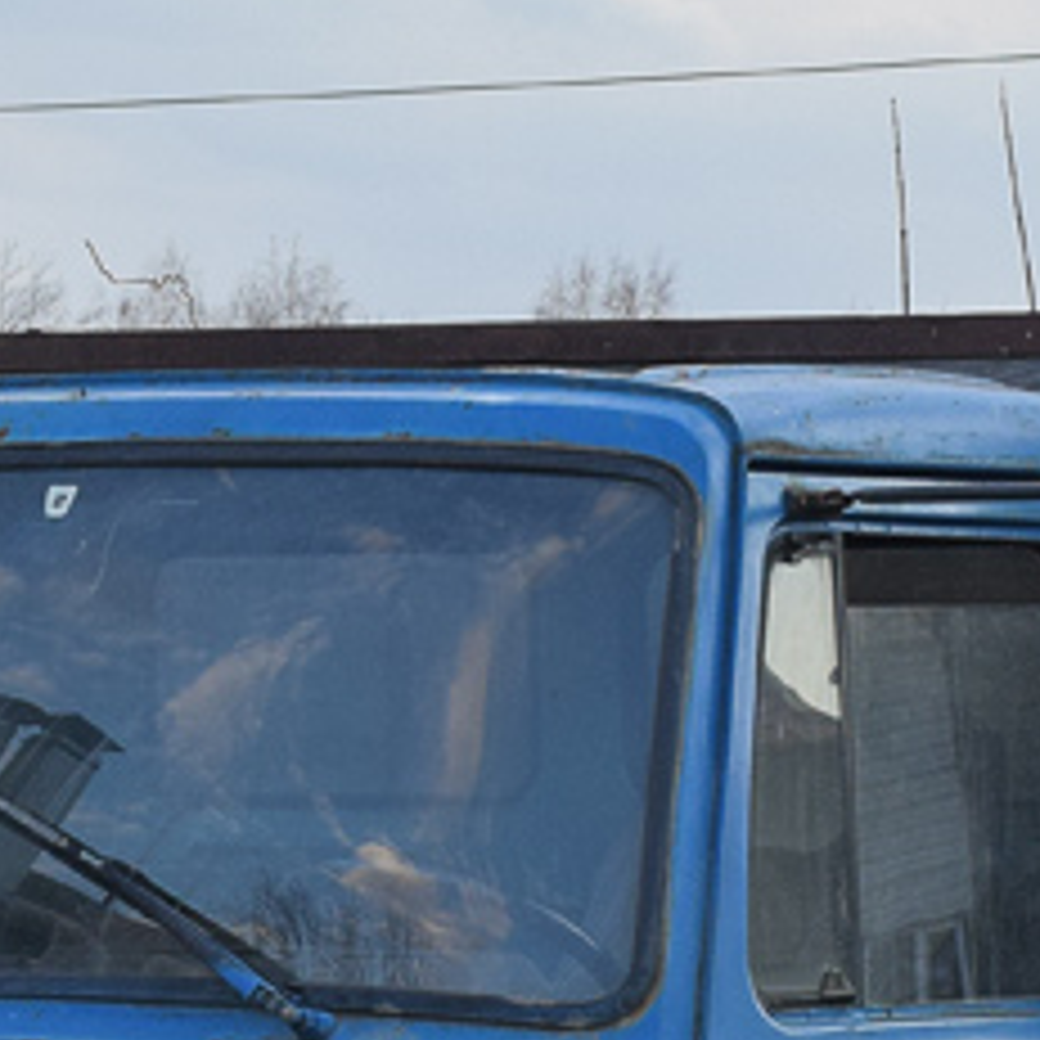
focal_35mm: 199
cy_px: 1063
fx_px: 6764
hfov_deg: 8.8
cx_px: 486
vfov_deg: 8.7
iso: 400
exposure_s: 1/200
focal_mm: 30
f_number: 8
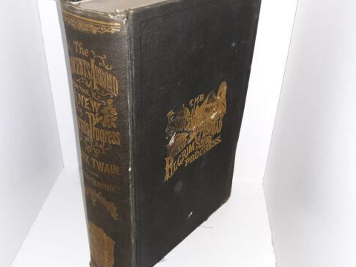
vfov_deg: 40.7
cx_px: 160
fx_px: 360
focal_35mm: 35
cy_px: 133
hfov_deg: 52.5
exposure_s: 1/60
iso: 40
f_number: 1.7
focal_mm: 3.7
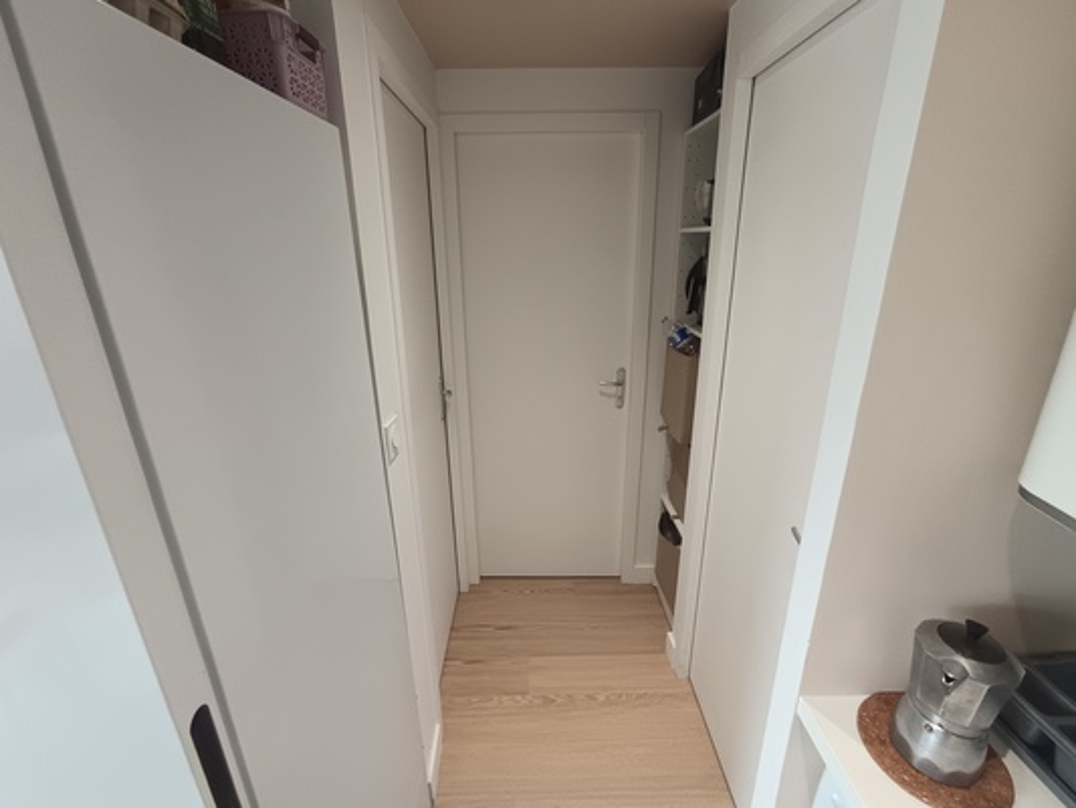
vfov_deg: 81.8
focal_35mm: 15
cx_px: 538
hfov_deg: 98.2
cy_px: 404
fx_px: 466
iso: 234
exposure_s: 1/60
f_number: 2.2
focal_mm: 1.65
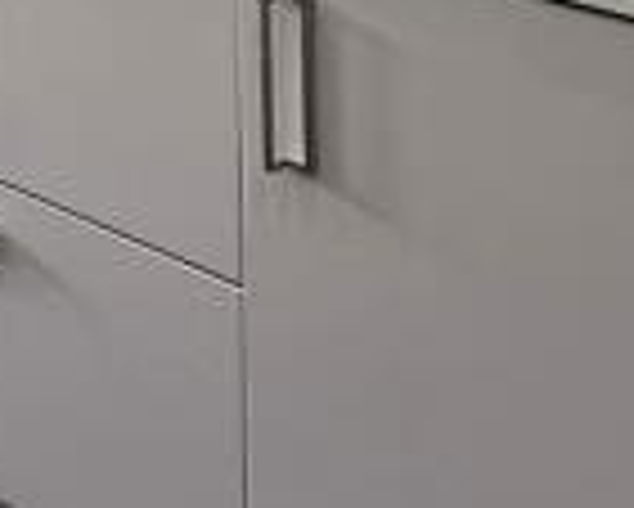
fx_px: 1727
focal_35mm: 92
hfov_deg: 18.9
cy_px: -625
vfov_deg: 13.4
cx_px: -247
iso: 200
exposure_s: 1/50
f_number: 2.2
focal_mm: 2.2
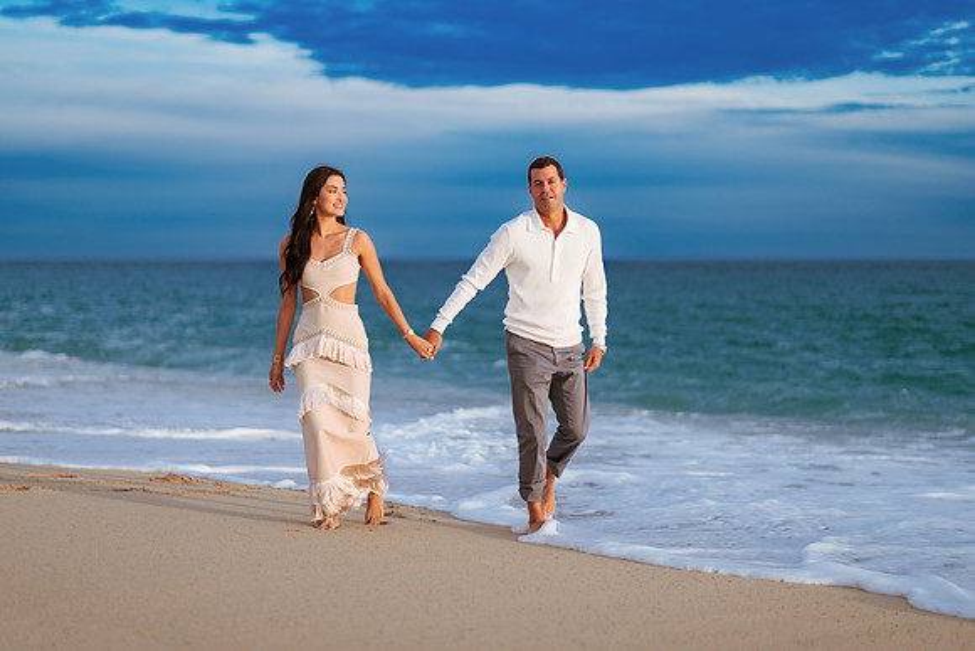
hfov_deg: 34.0
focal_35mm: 59
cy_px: 326
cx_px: 488
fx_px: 1594
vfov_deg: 23.1
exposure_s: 1/6400
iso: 250
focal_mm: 58
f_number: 1.4
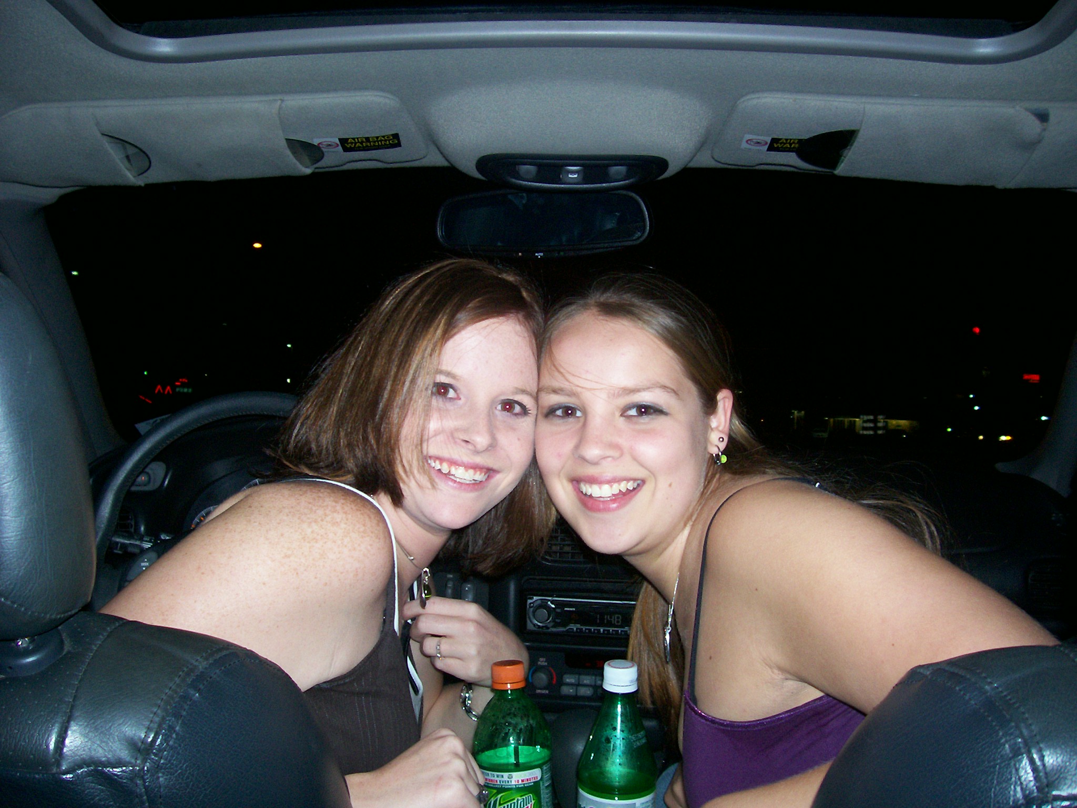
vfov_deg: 41.8
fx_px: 1058
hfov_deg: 54.0
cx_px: 538
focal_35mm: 34
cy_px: 404
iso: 140
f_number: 2.7
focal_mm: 5.6
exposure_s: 1/112
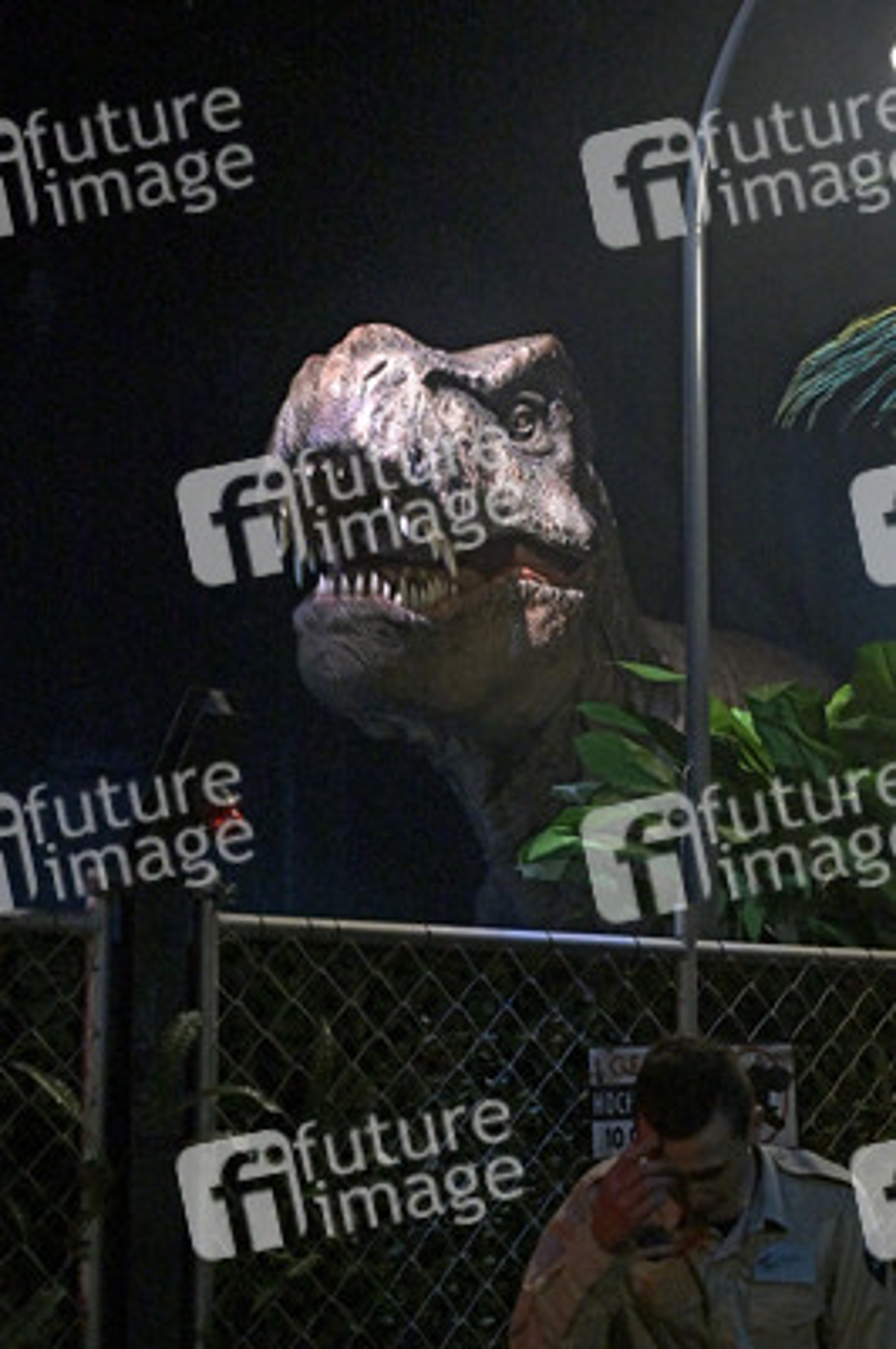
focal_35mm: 35
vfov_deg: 54.5
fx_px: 1309
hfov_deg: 37.8
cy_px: 674
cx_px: 448
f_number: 4.5
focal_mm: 35
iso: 5000
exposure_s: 1/60
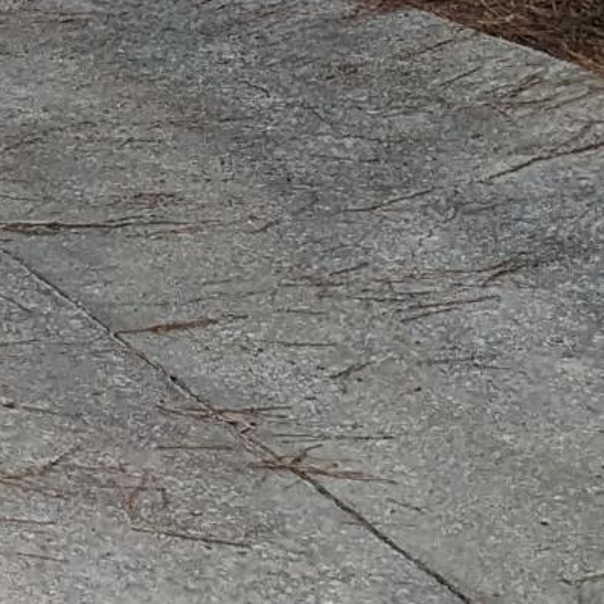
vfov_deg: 9.5
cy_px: -226
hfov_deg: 9.2
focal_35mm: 181
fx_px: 3573
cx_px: -491
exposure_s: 1/3344
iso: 50
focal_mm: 4.38
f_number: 1.73
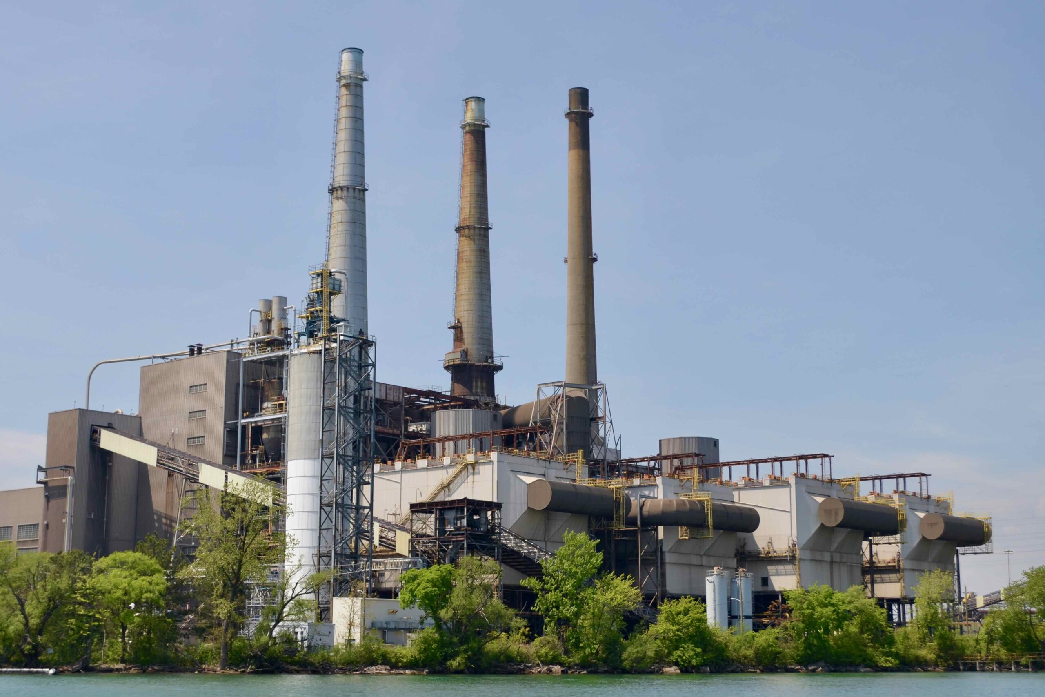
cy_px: 348
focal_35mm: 48
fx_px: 1393
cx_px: 522
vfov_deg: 28.1
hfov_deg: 41.1
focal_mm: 32
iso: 200
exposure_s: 1/250
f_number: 5.6
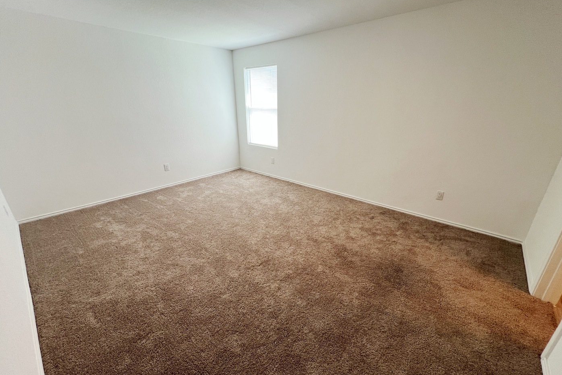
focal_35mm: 14
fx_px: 219
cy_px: 193
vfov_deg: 81.2
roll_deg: -0.3
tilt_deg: -21.8
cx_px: 284
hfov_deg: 104.3
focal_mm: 1.57
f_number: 1.8
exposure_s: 1/120
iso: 100
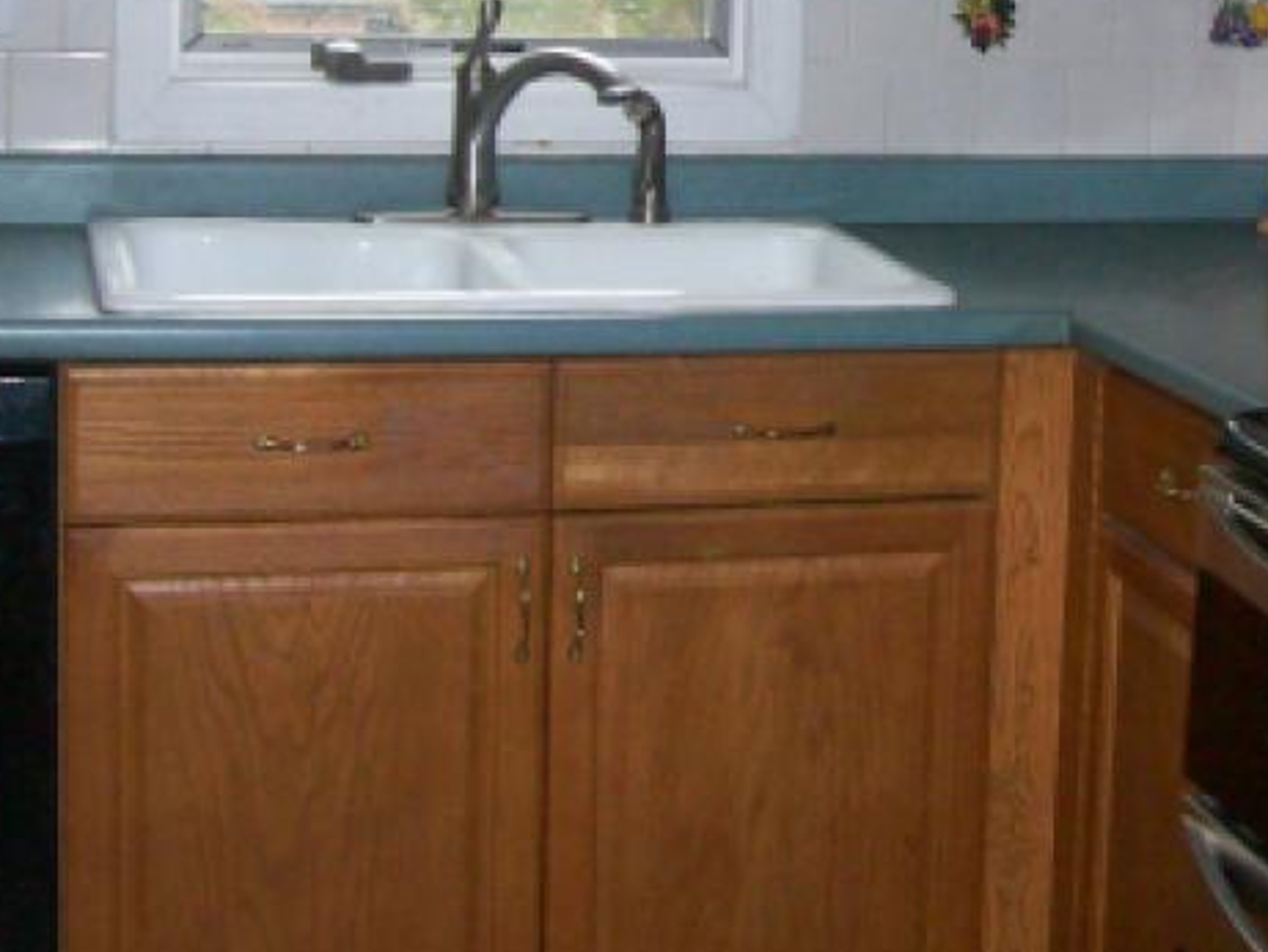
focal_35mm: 80
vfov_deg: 18.0
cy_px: 4
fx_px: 2931
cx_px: 1015
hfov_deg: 24.0
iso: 200
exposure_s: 1/64
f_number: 2.7
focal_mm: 6
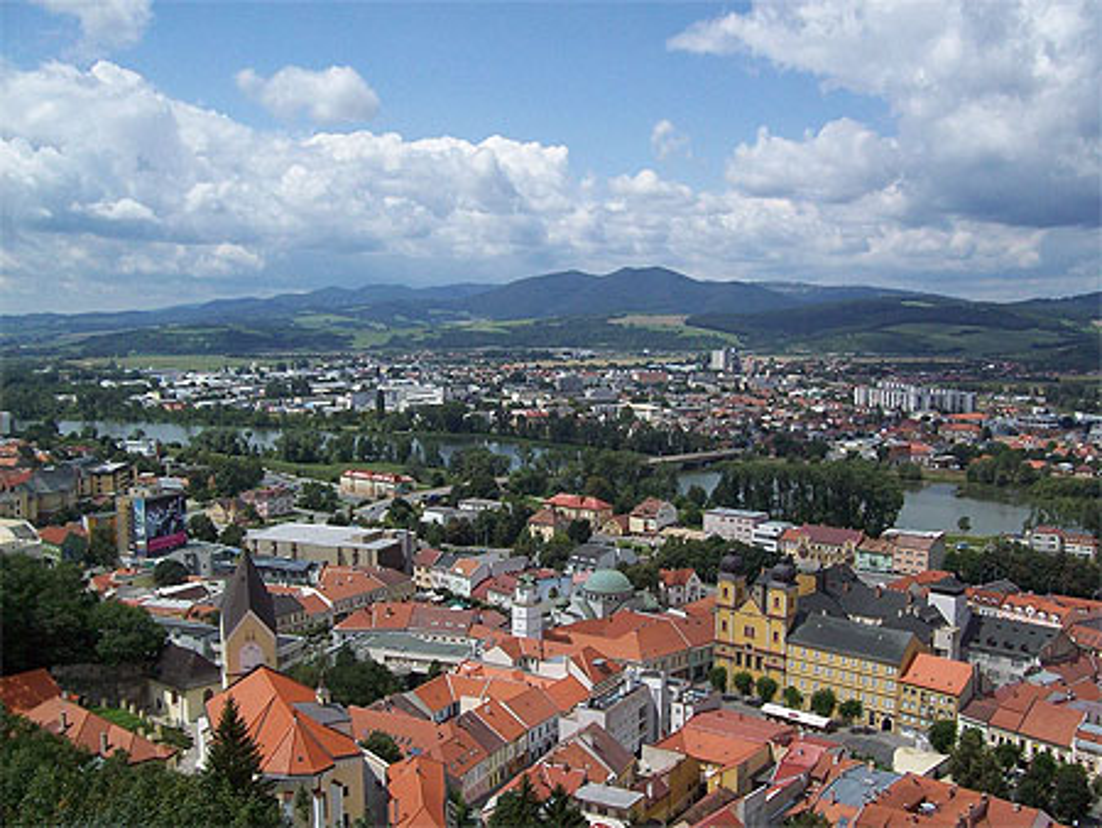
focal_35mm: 36
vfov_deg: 39.7
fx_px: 1147
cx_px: 551
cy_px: 414
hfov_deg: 51.3
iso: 80
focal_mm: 6
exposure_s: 1/970
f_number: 4.8
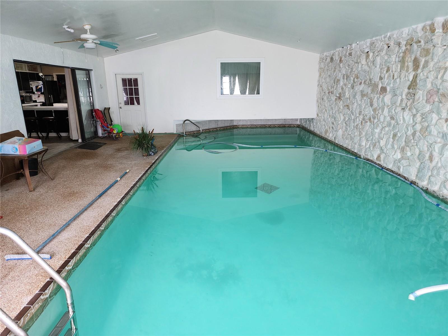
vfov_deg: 58.9
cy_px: 168
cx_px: 224
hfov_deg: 73.9
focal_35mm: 23
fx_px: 298
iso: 500
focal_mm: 6.4
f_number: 1.8
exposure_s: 1/120
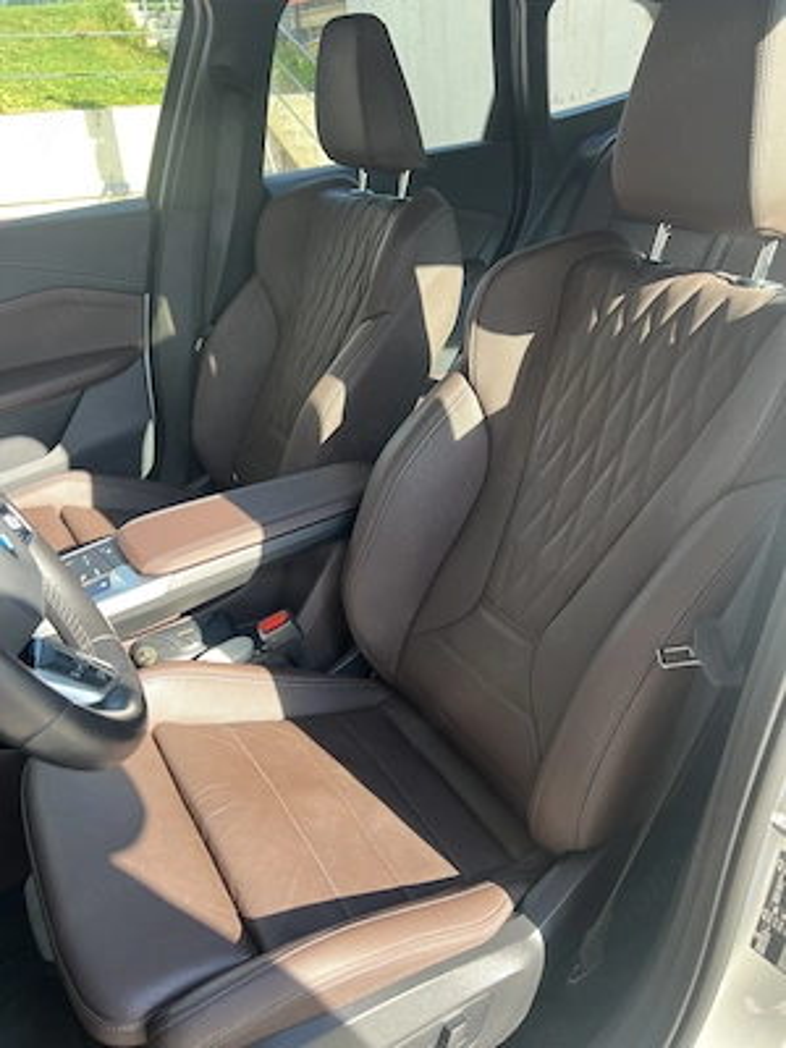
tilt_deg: -29.1
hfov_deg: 53.1
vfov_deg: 67.3
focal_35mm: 26
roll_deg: +2.4
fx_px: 787
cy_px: 524
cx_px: 393
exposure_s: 1/198
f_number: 1.5
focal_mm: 5.7
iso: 40
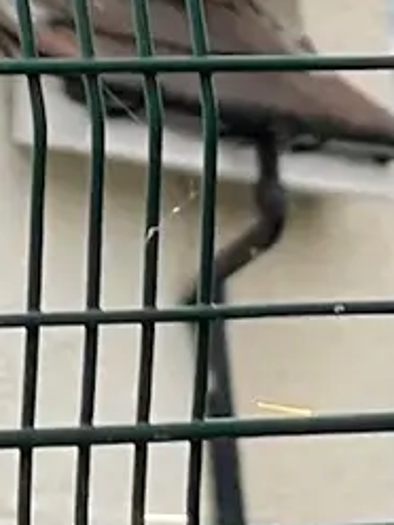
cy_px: 1420
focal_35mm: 465
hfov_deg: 3.2
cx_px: 1044
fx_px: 7057
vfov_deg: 4.2
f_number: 2.2
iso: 100
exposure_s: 1/99
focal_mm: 7.5
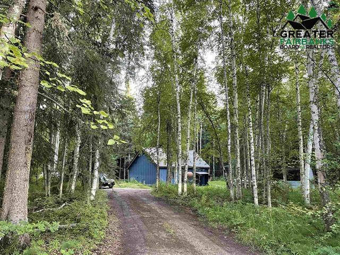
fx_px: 255
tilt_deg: +8.2
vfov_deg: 53.1
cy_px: 128
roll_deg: +1.2
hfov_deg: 67.3
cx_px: 170
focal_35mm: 26
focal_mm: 4.2
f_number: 1.6
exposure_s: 1/68
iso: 125
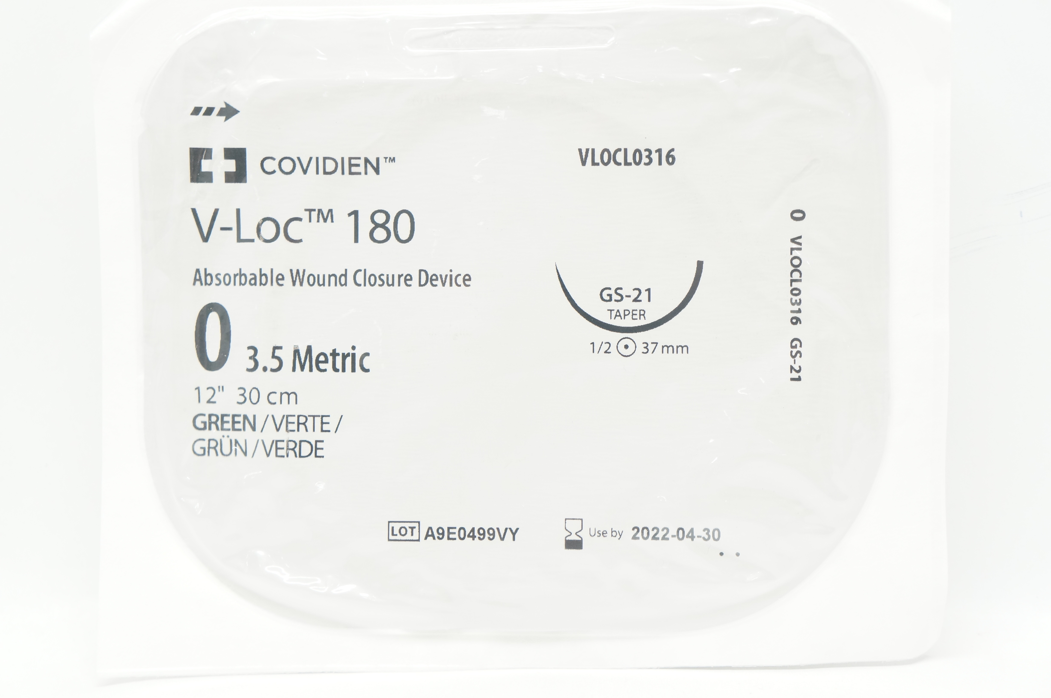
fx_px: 1706
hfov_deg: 34.2
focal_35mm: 58
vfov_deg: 23.1
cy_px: 349
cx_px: 526
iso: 800
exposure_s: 1/60
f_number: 5.6
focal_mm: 39
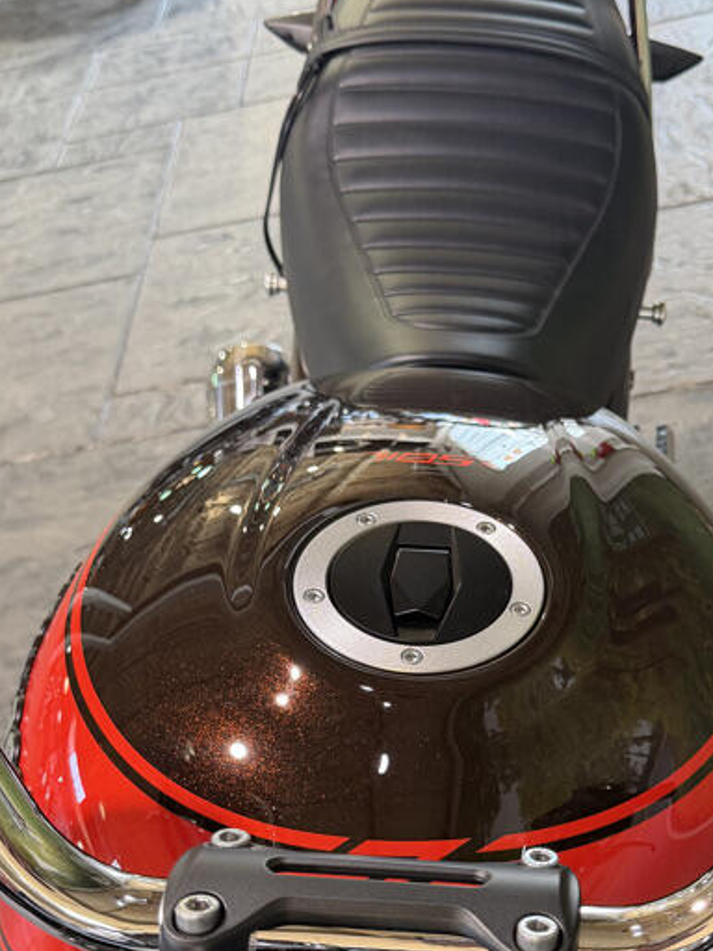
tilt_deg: -46.0
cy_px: 687
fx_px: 1318
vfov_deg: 38.8
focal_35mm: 48
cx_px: 533
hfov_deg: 29.8
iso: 160
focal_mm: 6.76
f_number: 1.78
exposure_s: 1/60
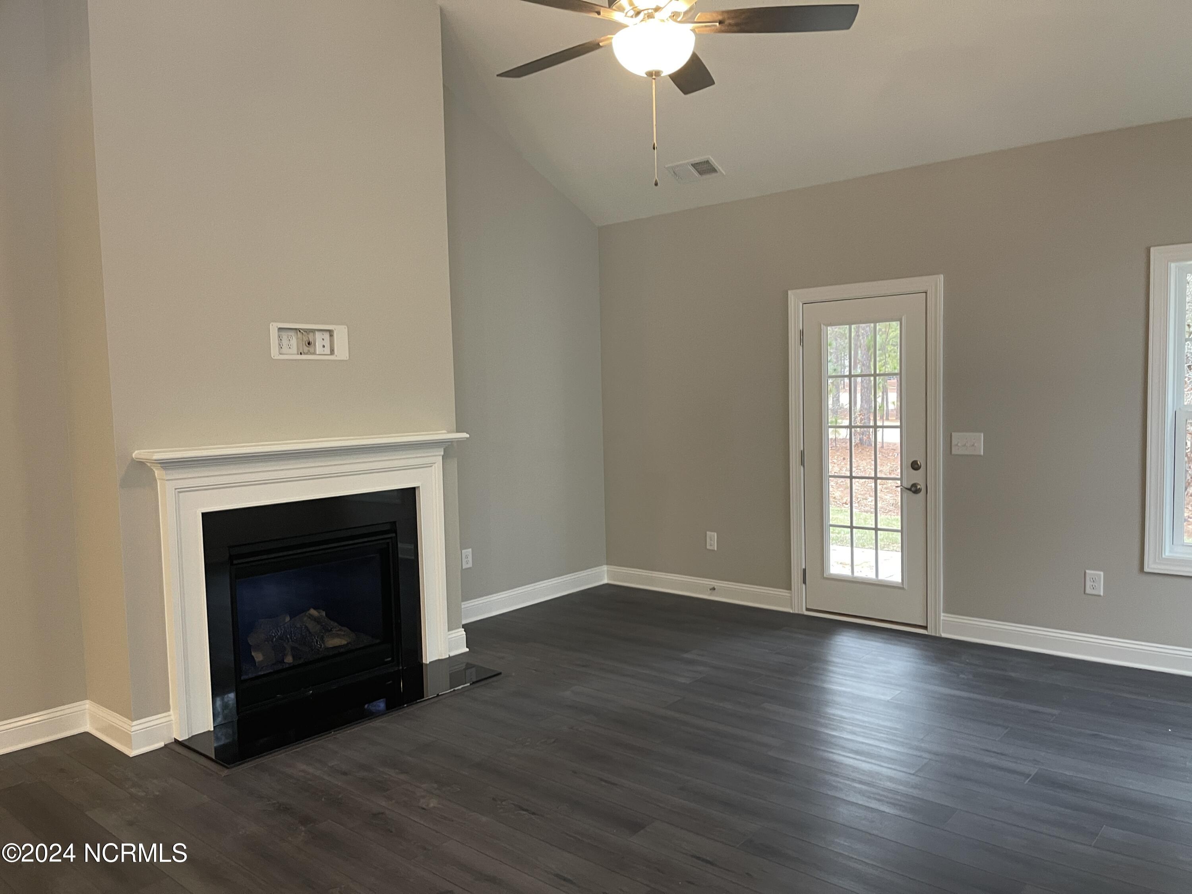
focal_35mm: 25
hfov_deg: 69.4
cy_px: 447
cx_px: 596
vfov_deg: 54.9
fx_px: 861
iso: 200
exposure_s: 1/60
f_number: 1.6
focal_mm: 5.1
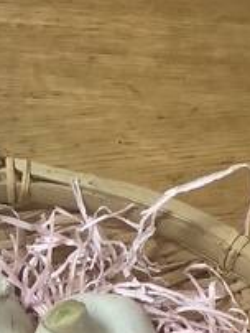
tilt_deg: -72.8
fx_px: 942
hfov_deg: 15.0
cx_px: 46
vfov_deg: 18.3
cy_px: 460
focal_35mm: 98
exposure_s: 1/60
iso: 320
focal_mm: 3.3
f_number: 2.4
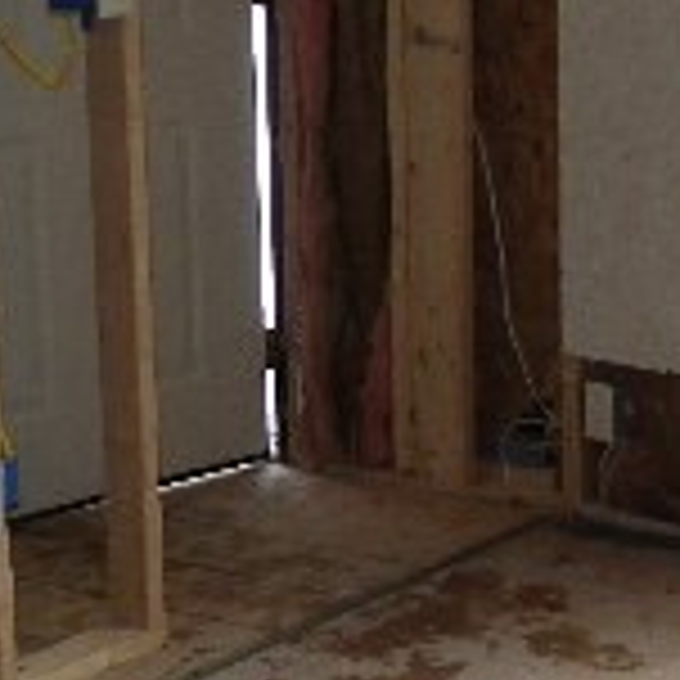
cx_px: 811
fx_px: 2334
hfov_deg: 16.0
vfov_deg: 16.5
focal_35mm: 105
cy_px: 234
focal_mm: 5
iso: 100
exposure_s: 1/50
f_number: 3.5
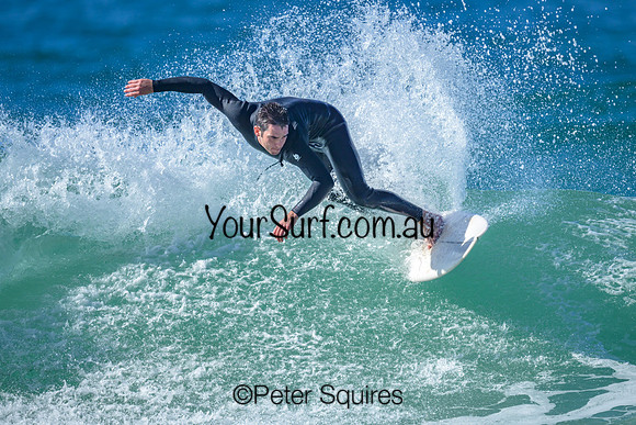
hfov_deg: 2.2
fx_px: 16742
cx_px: 341
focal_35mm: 948
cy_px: 247
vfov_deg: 1.5
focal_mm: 800
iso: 400
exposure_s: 1/2000
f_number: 6.3
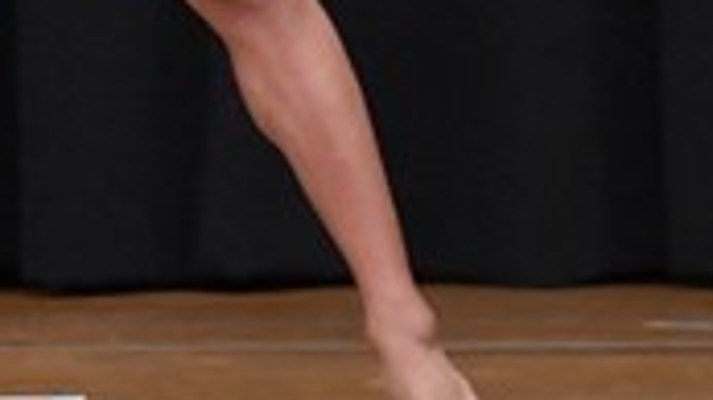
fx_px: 19194
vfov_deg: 1.2
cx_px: 31
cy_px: -301
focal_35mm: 1016
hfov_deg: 2.1
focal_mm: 145
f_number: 5.6
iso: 8000
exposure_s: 1/400
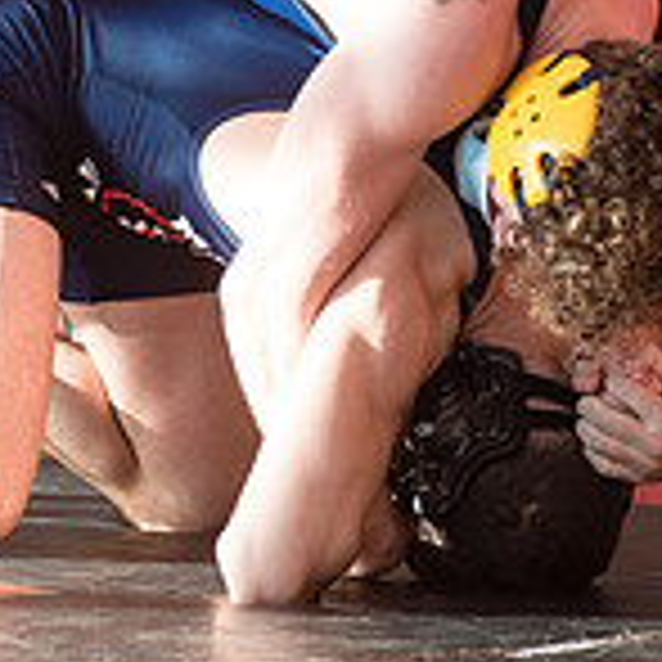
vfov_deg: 6.5
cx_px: -122
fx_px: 5820
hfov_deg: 6.5
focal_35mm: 269
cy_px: 142
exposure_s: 1/400
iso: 400
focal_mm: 80
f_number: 4
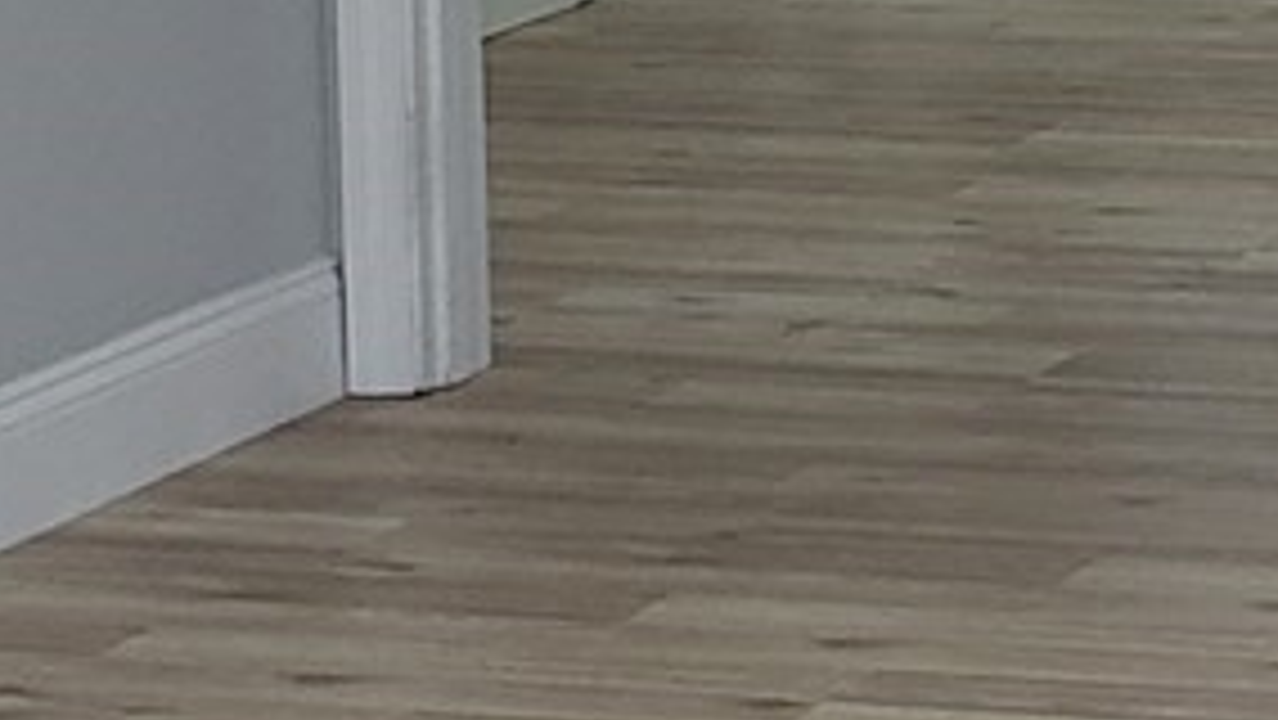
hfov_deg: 10.3
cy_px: -526
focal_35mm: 204
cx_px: 1638
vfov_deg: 5.9
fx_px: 6916
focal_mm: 4.3
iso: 100
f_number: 2.4
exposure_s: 1/120
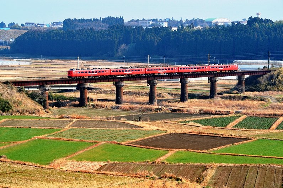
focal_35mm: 125
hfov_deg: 16.4
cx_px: 142
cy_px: 94
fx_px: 982
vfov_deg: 11.0
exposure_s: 1/640
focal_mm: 125
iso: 400
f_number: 9
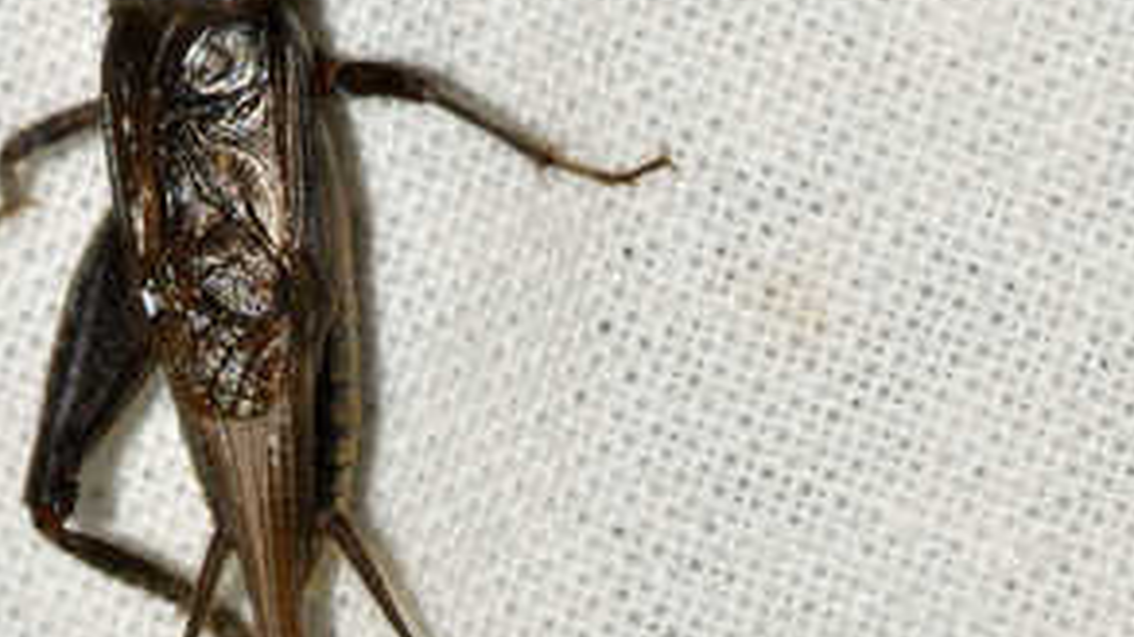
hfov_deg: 6.3
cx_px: 350
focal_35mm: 344
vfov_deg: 3.5
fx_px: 10340
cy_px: -62
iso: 100
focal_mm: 100
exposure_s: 1/200
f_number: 20
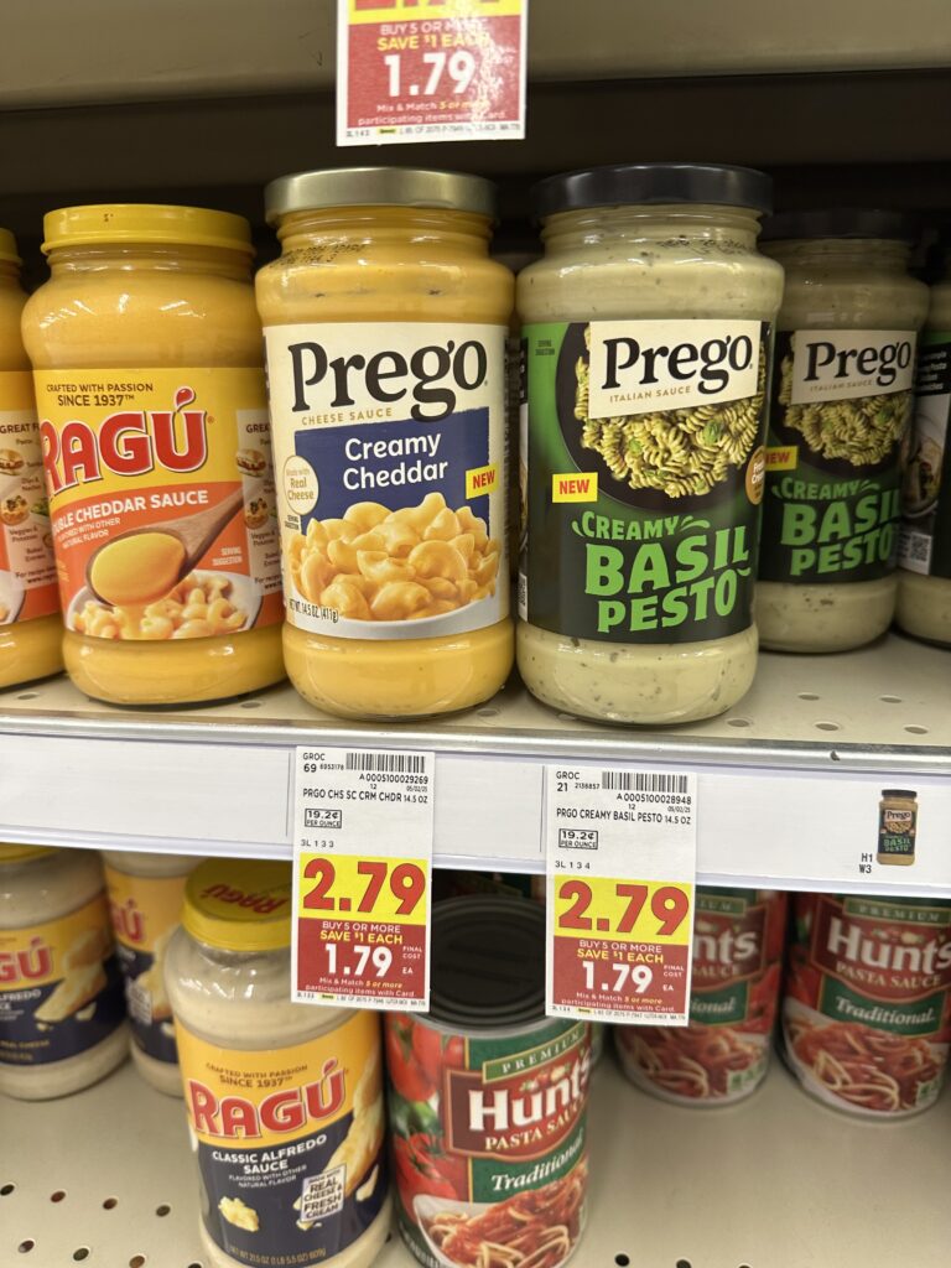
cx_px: 476
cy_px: 634
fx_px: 879
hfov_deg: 56.8
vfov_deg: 71.6
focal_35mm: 24
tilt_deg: -17.8
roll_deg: -0.6
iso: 160
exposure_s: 1/62
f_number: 1.78
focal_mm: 6.86
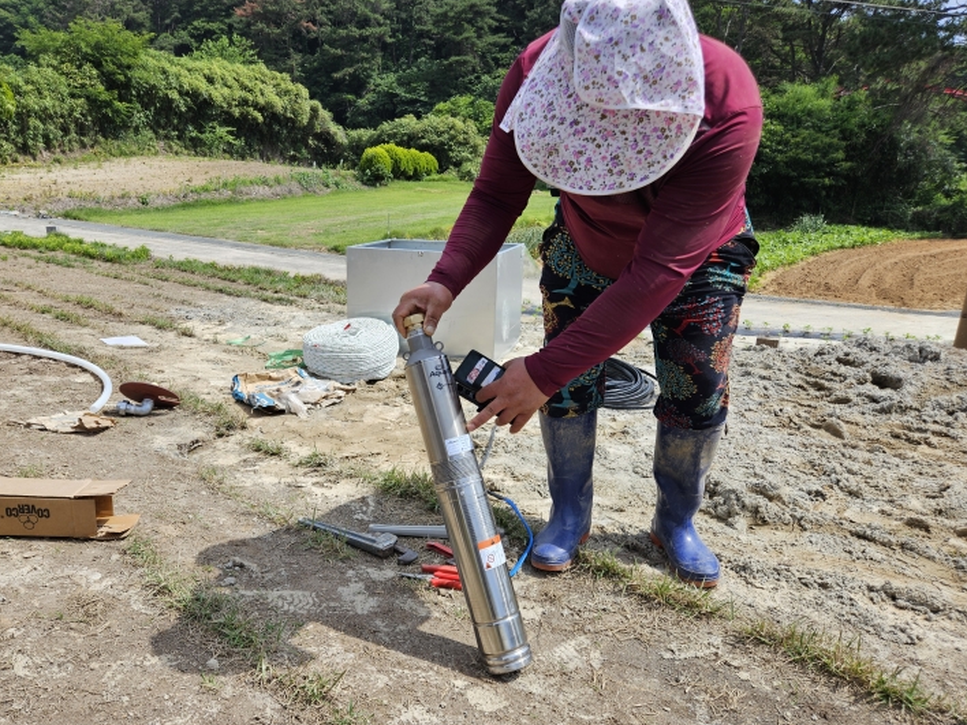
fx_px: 726
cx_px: 437
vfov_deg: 53.0
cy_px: 388
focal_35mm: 26
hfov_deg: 67.2
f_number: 1.8
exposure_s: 1/1465
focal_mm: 5.4
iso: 25
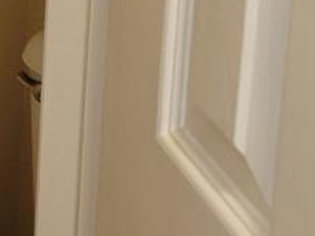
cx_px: -230
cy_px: -128
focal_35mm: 120
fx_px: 1091
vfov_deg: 11.7
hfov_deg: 14.6
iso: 125
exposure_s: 1/24
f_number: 1.8
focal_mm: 5.4
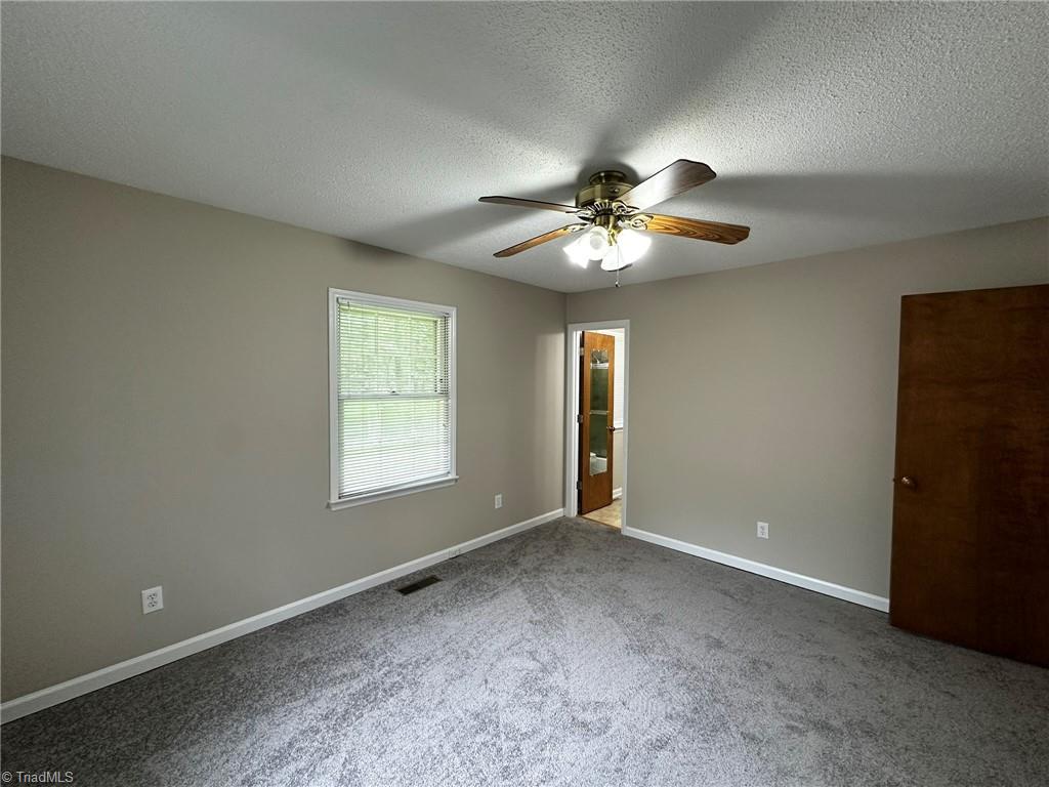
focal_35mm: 14
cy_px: 394
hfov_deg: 102.1
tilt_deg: -1.2
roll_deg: -0.8
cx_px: 524
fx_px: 424
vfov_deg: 85.7
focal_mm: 2.22
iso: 160
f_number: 2.2
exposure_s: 1/60
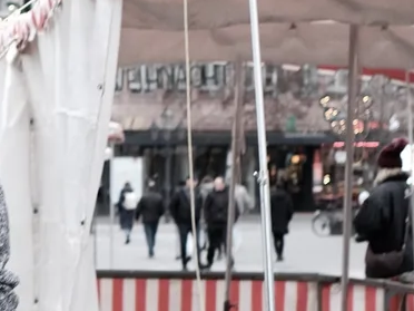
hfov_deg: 12.6
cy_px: 281
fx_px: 1662
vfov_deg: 10.6
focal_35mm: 139
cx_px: -388
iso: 400
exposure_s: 1/75
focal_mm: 23
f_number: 2
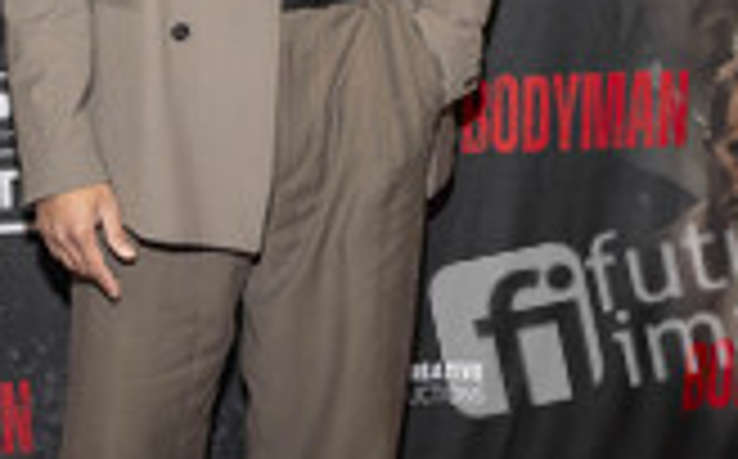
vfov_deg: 16.7
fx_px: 1547
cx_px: 252
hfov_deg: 26.7
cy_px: 86
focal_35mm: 77
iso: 800
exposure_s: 1/200
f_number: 5.6
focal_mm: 31
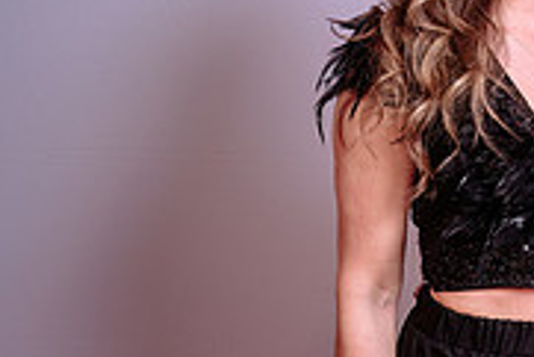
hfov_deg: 14.3
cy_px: 196
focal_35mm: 131
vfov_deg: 10.5
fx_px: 1945
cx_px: 867
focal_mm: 36
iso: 100
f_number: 5
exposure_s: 1/160
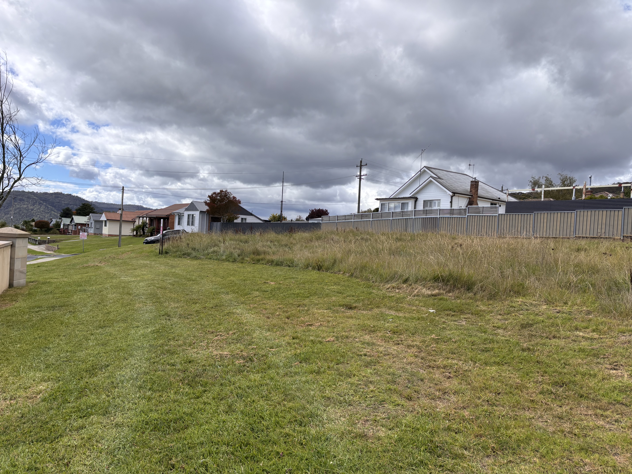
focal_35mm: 26
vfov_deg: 53.1
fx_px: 475
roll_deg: -3.7
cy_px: 237
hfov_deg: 67.3
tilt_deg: -0.3
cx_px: 316
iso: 50
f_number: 1.6
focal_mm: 5.96
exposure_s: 1/3413
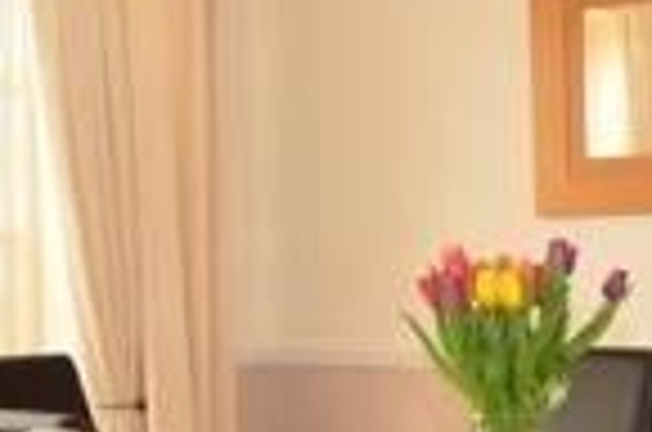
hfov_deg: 28.0
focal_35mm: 68
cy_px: 277
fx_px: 1229
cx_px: 643
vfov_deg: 19.9
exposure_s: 1/2
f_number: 5.6
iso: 400
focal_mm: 10
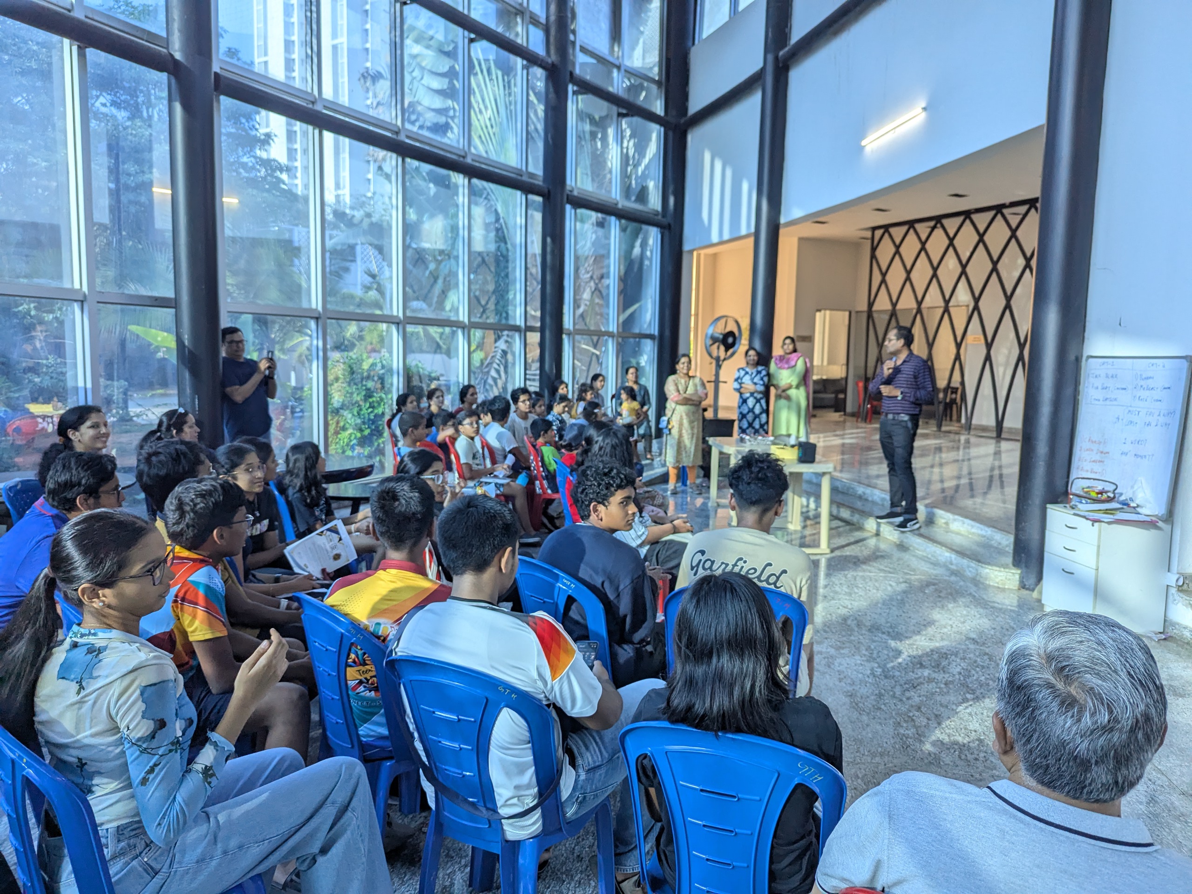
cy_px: 447
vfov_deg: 56.8
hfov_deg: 71.6
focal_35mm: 24
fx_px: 826
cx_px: 596
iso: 332
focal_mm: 6.81
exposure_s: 1/596
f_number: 1.85
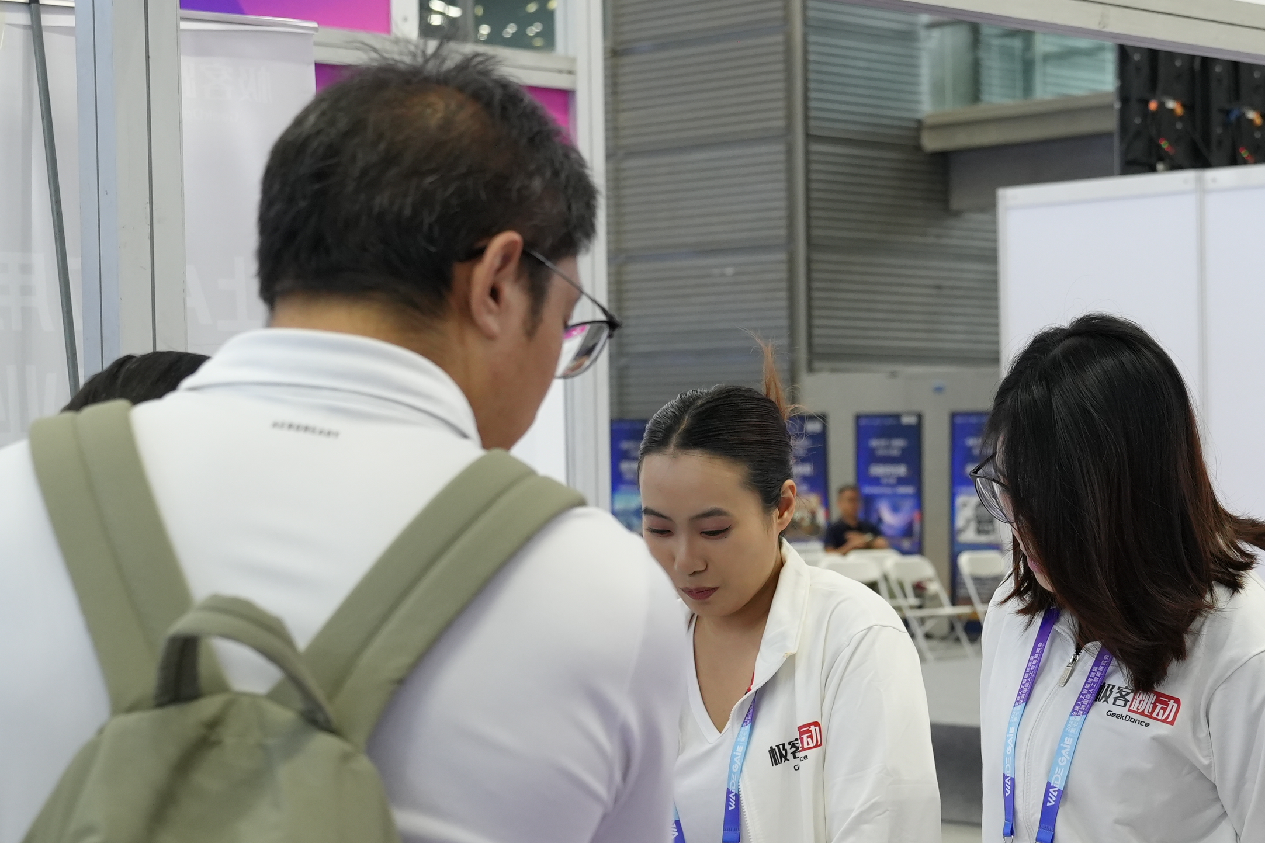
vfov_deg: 16.4
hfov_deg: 23.5
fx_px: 2916
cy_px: 571
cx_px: 1236
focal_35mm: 83
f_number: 4
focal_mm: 39
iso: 1600
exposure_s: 1/160
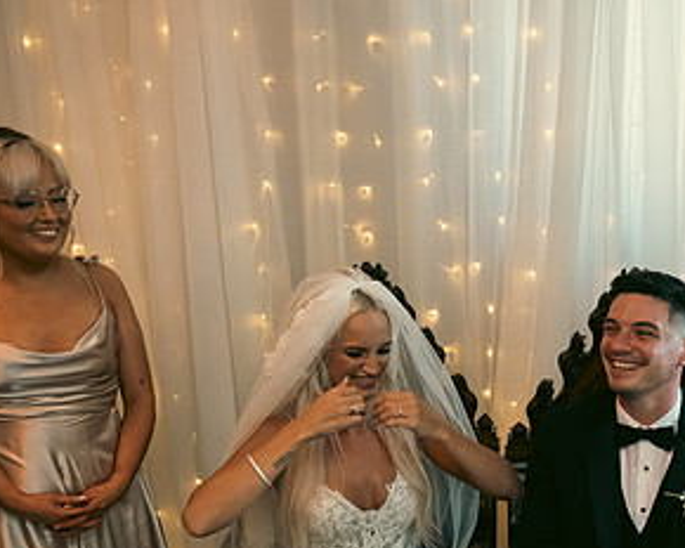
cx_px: 560
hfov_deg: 39.3
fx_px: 912
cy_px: 455
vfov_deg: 32.3
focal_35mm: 45
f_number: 3.5
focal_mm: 24
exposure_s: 1/160
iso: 1250
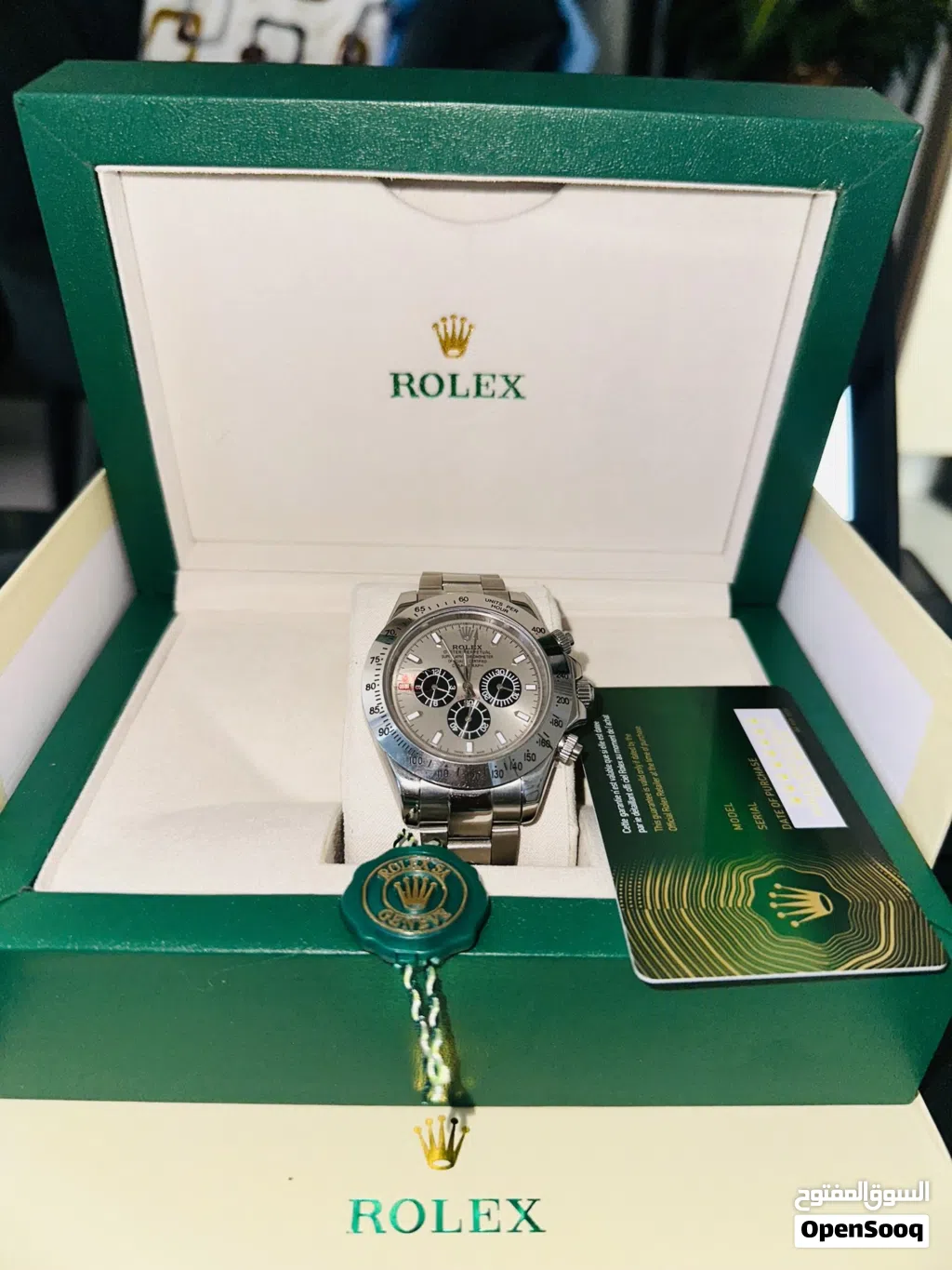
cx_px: 476
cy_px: 635
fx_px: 880
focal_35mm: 24
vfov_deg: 71.6
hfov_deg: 56.8
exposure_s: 1/4
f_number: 1.78
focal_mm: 6.86
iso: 50
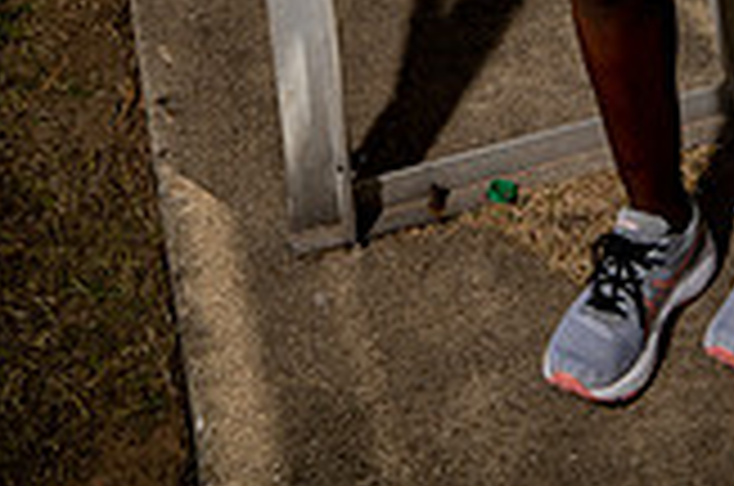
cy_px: -518
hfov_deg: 27.1
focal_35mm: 72
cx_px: 671
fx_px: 1465
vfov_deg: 15.0
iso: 100
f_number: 10
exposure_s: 1/125
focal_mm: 26
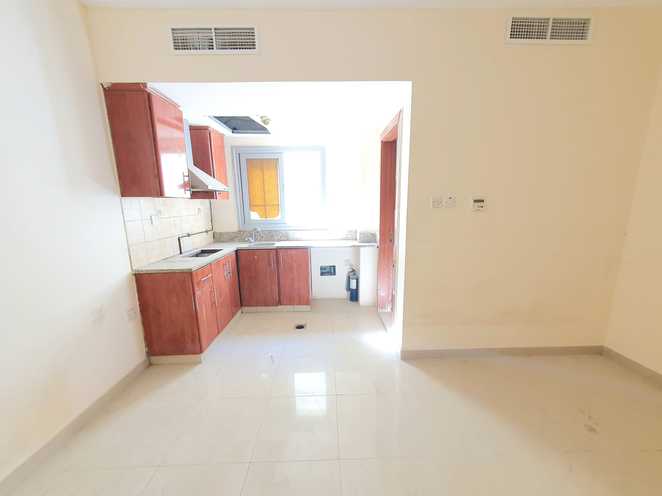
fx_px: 249
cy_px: 248
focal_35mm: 13
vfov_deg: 89.9
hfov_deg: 106.2
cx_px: 331
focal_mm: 1.8
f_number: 2.2
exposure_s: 1/60.2
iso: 200
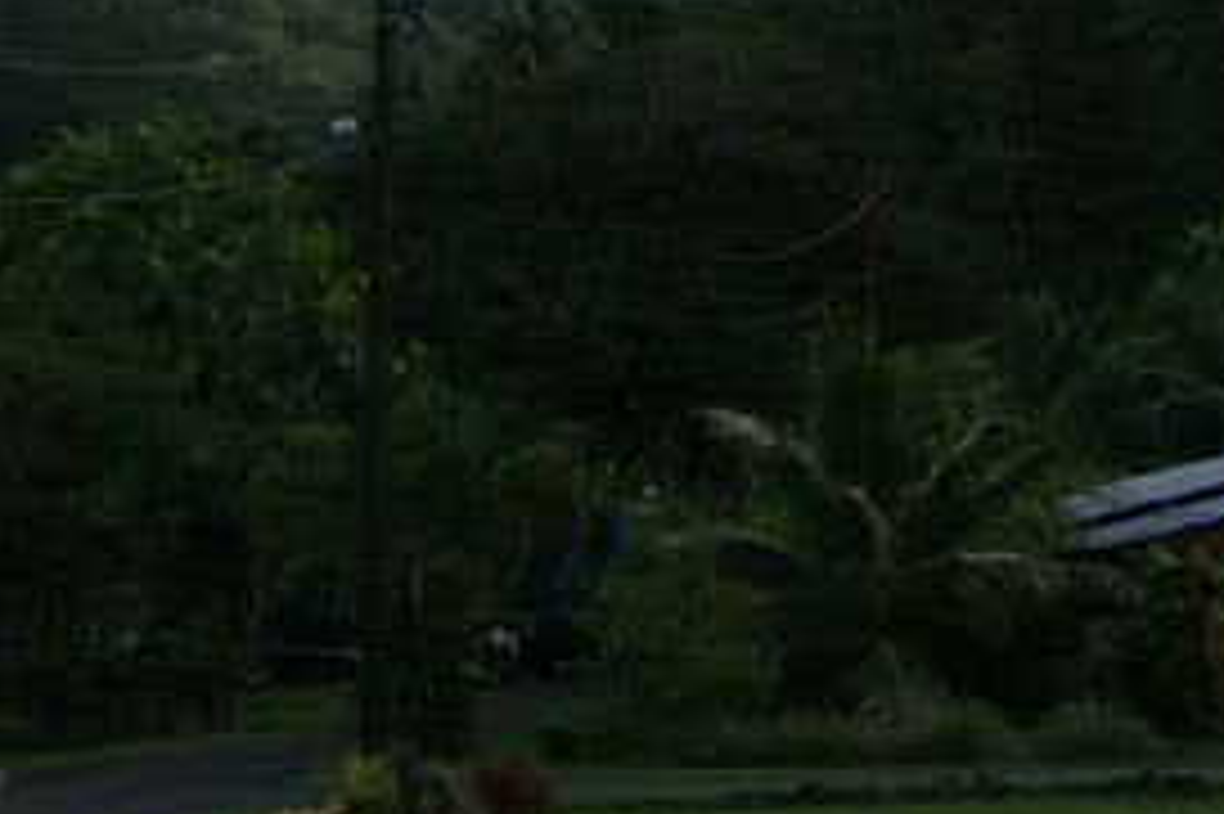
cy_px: -292
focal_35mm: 166
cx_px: 1868
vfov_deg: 8.1
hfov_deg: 11.8
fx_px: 5640
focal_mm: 20
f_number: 7.1
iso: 100
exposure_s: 1/200
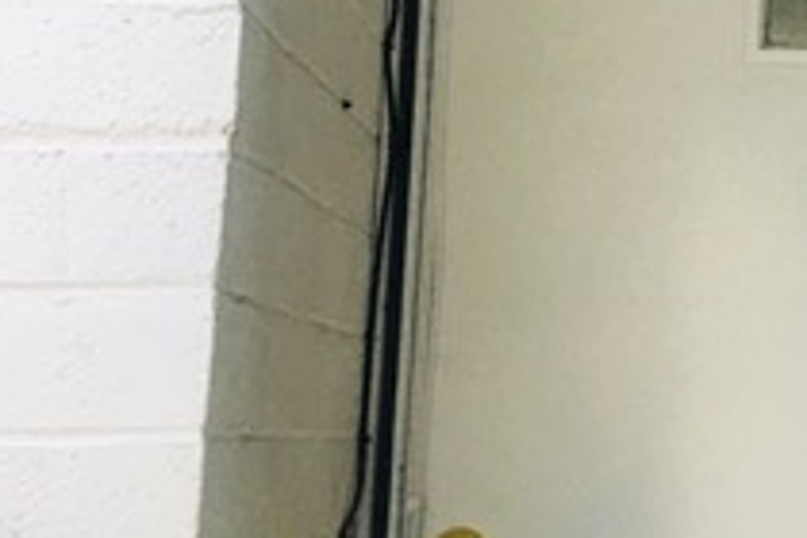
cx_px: 1145
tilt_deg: +11.9
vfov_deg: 14.6
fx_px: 2062
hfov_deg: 19.7
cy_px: -12
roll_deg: +1.2
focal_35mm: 92
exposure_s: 1/30
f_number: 2.2
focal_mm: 4.15
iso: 40
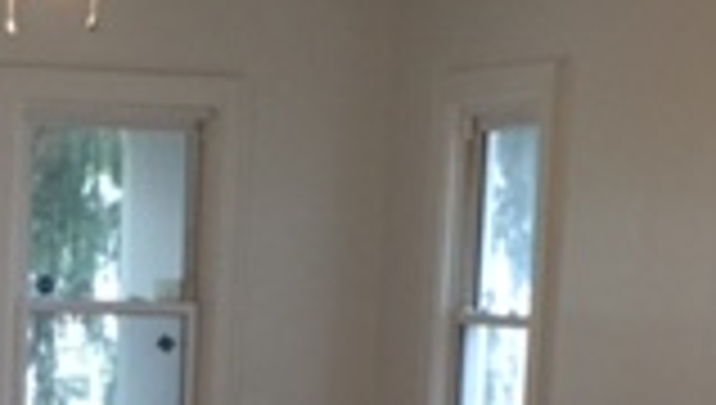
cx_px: 225
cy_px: 464
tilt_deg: -5.5
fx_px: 2415
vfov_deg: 9.5
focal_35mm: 127
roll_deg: -2.5
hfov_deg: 16.8
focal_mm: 4.15
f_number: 2.2
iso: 160
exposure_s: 1/30
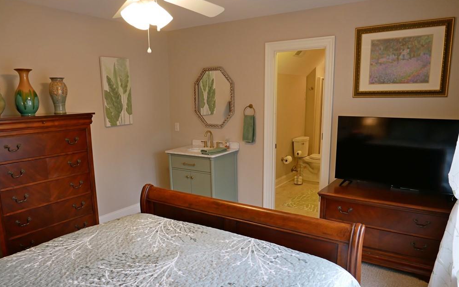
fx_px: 325
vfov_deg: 47.5
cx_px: 225
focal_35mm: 26
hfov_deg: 70.4
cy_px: 162
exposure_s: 1/60
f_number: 3.5
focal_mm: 12
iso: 640
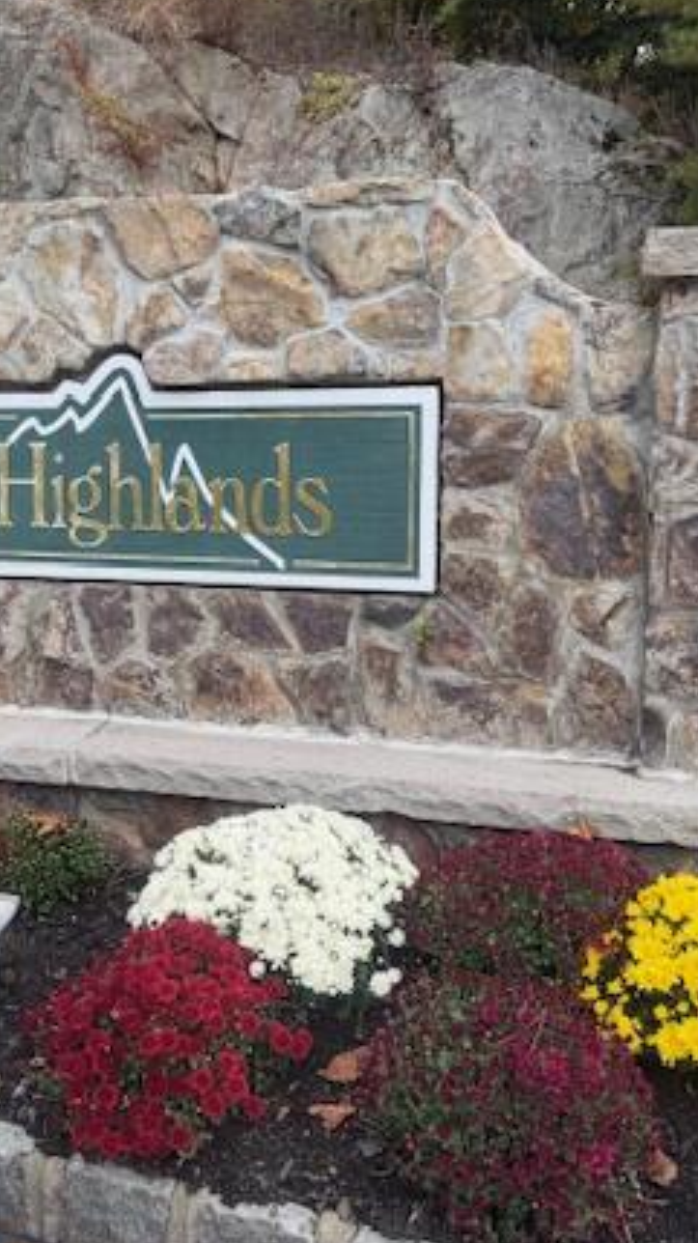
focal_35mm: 39
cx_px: 220
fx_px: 1284
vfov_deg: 51.6
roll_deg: +0.9
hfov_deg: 30.1
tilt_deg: -10.7
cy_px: 606
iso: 80
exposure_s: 1/1018
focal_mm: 6.76
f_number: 1.78
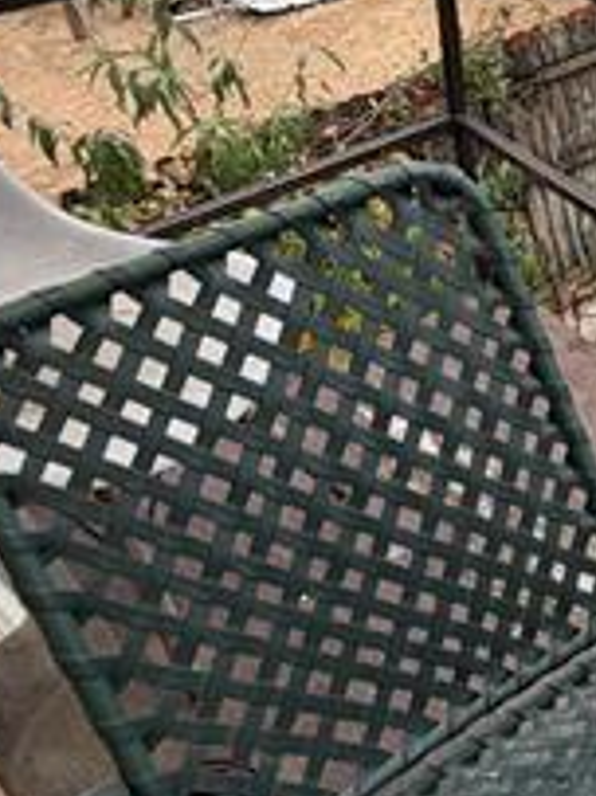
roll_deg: -2.6
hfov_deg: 21.8
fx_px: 1218
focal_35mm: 53
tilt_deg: -34.2
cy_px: 255
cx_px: 945
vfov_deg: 35.8
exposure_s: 1/121
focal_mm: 2.22
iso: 80
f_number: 2.2
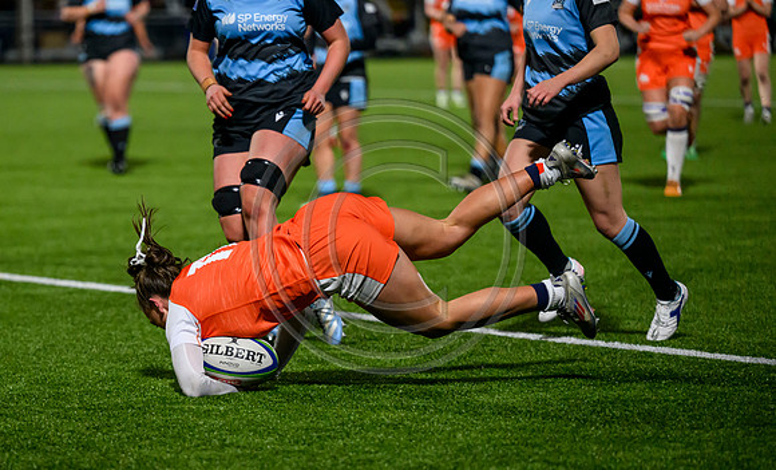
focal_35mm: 193
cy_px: 335
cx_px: 274
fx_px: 4045
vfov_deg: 6.6
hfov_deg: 10.9
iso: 5000
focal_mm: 145
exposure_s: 1/1250
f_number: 2.8
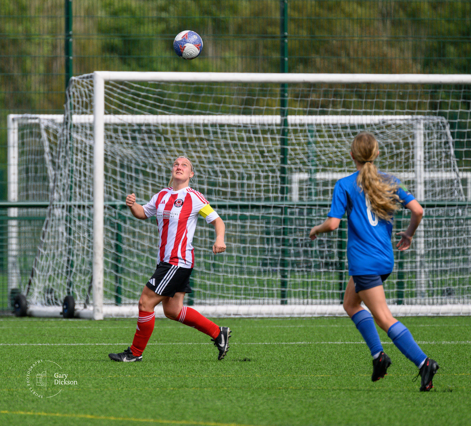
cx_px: 175
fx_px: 9564
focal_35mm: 652
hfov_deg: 2.8
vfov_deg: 2.6
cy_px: 178
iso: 500
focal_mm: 400
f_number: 5.6
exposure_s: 1/1600
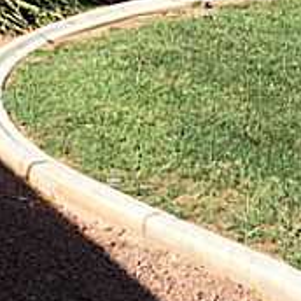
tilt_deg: -2.5
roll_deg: -1.1
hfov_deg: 14.6
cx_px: 138
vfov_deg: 13.8
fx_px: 1171
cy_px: -147
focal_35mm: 119
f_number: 2.2
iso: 32
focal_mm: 4.15
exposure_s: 1/1412
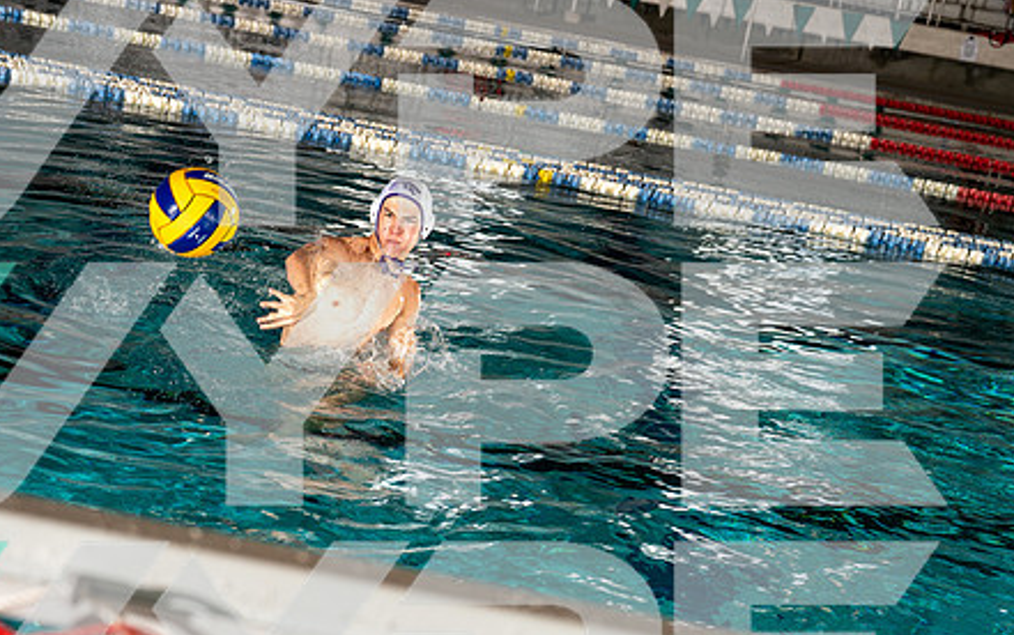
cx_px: 361
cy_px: 385
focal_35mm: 67
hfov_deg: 30.4
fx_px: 1852
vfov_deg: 19.4
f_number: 4
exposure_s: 1/250
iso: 100
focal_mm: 50
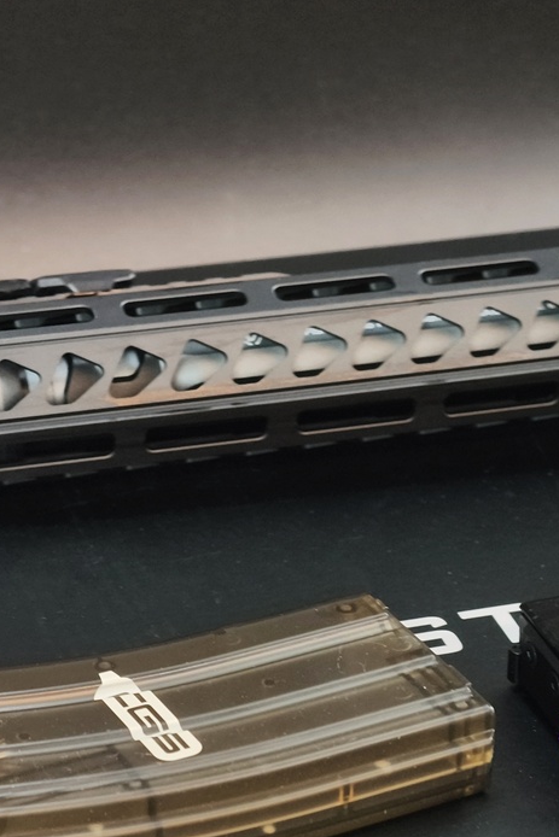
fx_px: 3562
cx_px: 517
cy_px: 537
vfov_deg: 13.4
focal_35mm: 153
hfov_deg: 8.9
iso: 977
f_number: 2.67
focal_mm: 22.48
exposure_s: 1/12
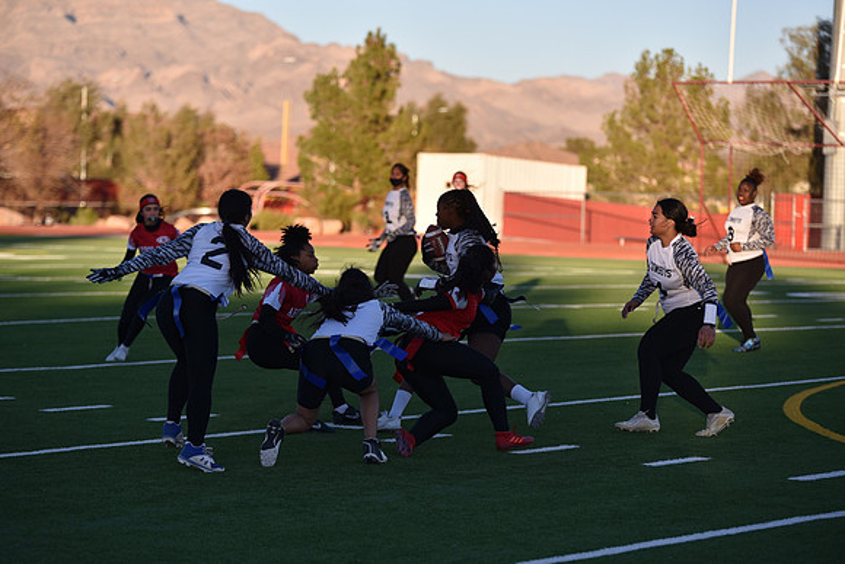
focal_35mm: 125
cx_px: 422
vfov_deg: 11.0
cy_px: 282
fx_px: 2935
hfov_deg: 16.4
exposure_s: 1/1250
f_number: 2.8
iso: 160
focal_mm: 125
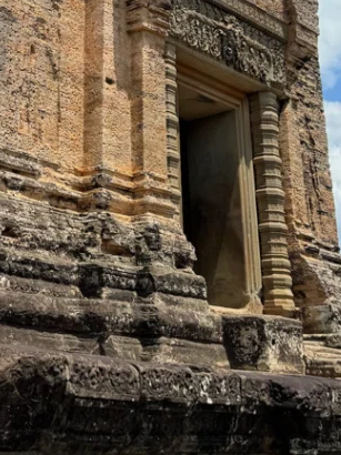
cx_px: 12
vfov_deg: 30.8
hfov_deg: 23.5
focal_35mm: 60
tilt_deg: +22.7
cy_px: 50
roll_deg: -2.6
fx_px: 789
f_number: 1.78
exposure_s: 1/3247
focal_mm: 6.76
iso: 80
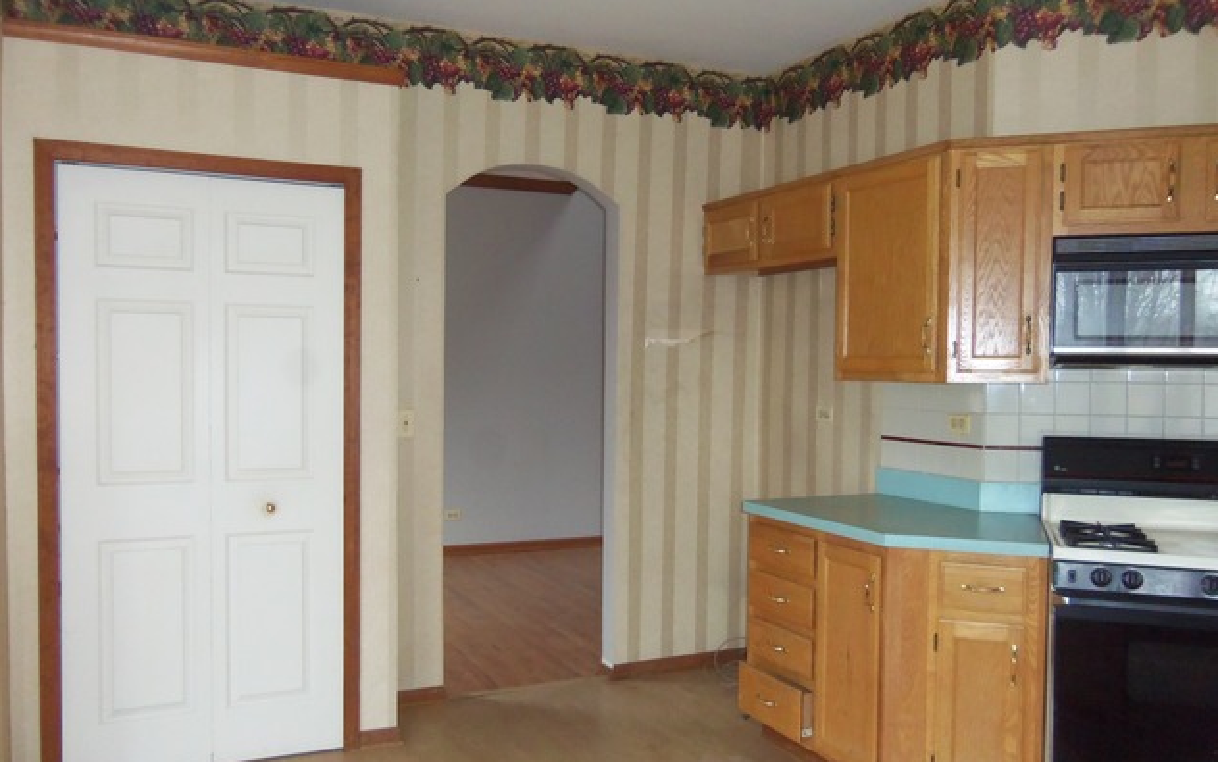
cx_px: 606
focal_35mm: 30
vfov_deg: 41.8
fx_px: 996
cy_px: 429
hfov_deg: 62.9
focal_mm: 5.1
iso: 320
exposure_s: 1/40
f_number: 3.9
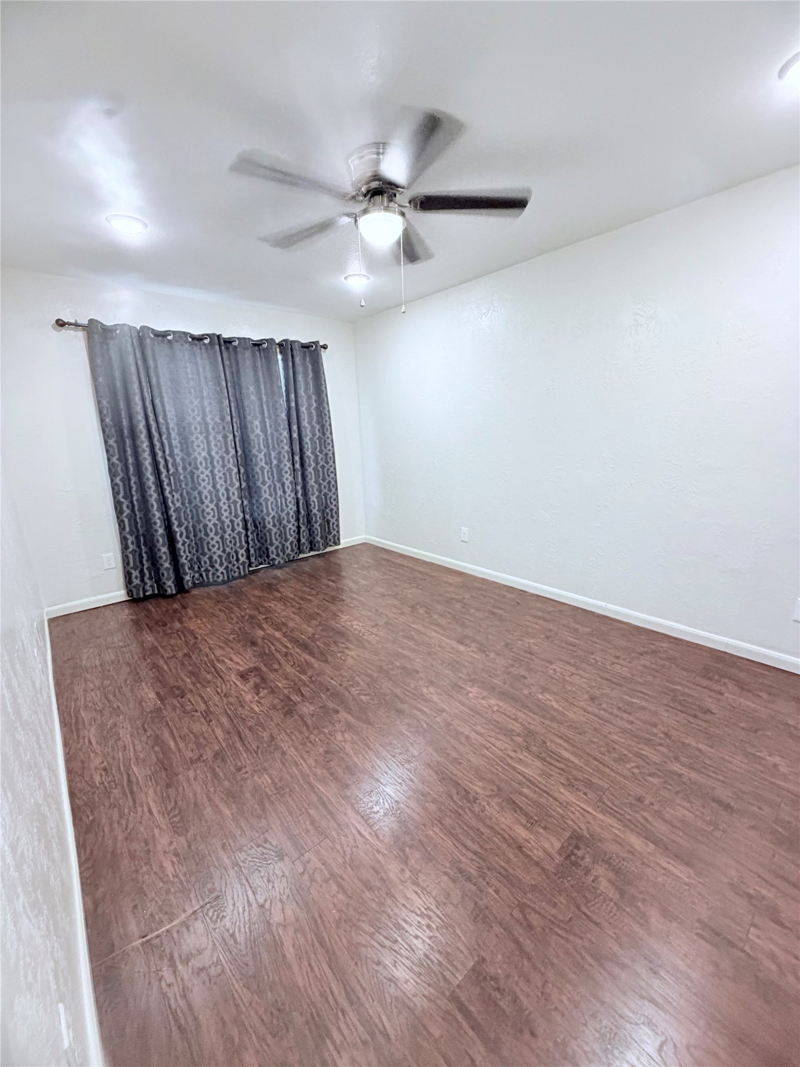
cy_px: 534
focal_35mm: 14
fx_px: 431
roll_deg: +2.3
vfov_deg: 102.1
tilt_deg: -13.2
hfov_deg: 85.7
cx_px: 400
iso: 400
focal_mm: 2.22
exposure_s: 1/60
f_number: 2.2
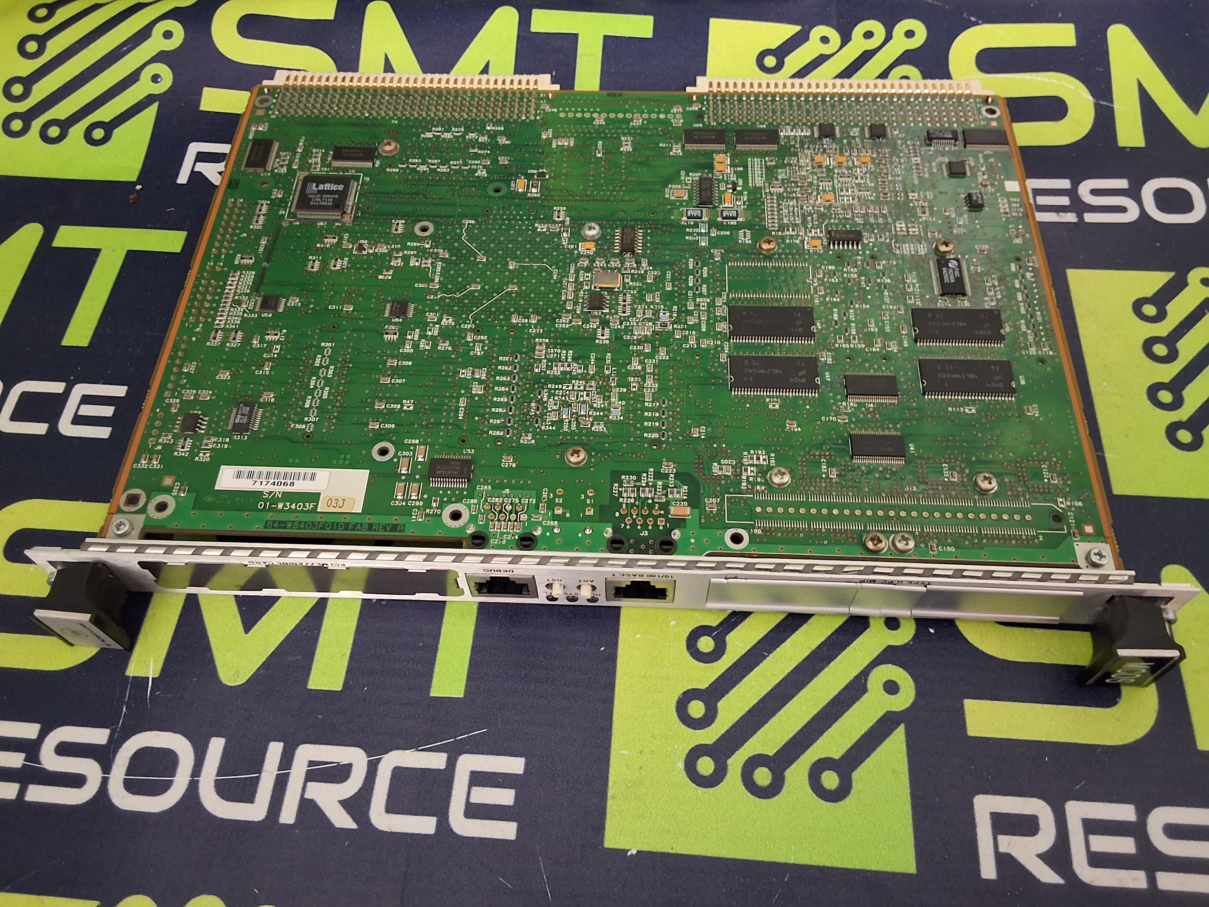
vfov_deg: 49.7
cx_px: 604
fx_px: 978
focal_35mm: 28
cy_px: 454
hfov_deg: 63.4
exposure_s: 1/24
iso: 320
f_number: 1.9
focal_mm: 2.91
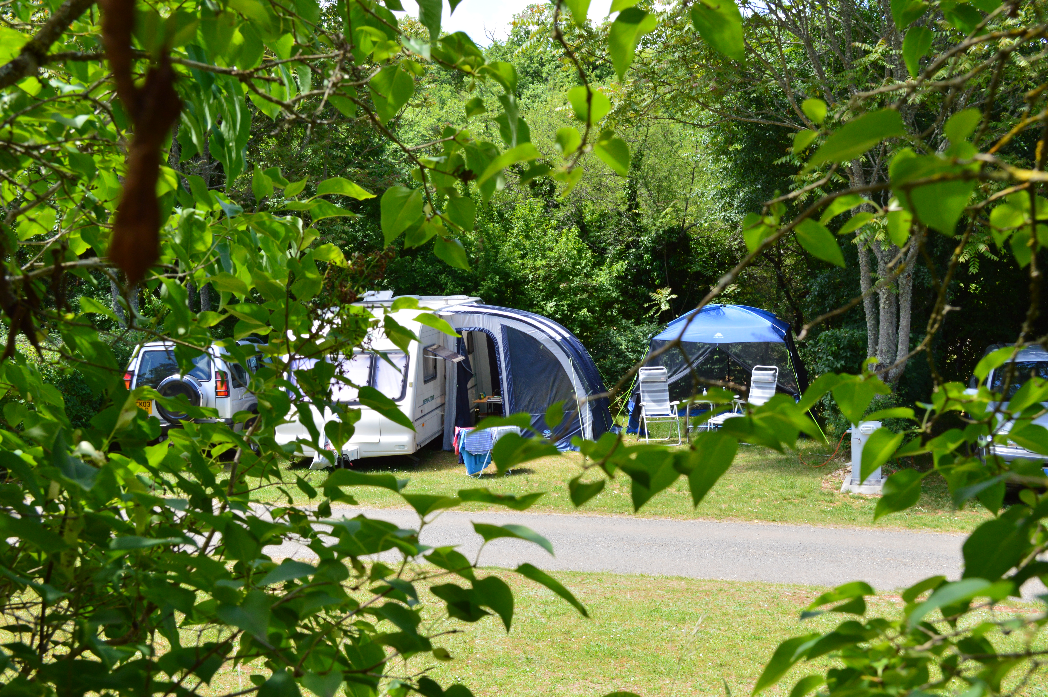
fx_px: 1134
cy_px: 348
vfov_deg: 34.1
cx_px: 524
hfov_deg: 49.6
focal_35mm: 39
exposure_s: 1/125
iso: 400
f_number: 9
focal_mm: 26
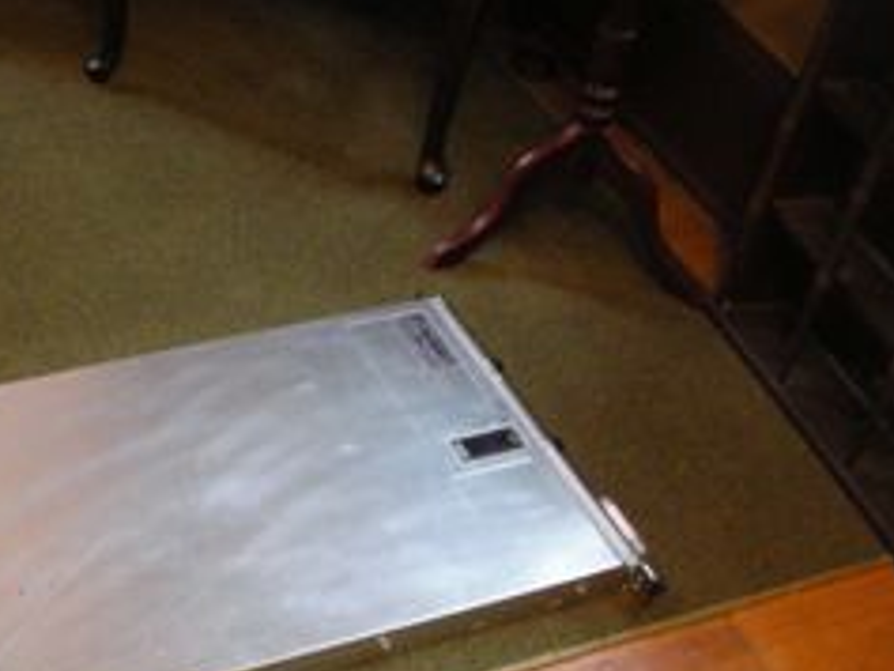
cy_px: 498
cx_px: 170
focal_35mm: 59
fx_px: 1525
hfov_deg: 31.8
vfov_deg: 24.6
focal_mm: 5.8
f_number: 2.8
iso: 305
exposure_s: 1/8.1
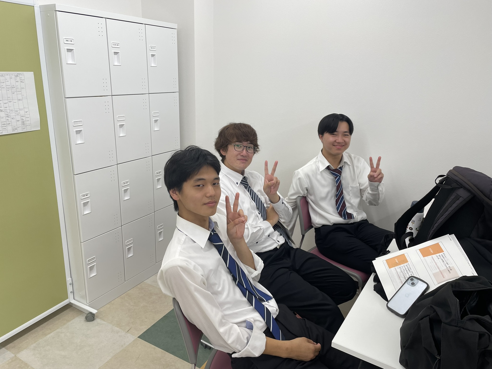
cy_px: 184
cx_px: 246
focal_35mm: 26
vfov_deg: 53.1
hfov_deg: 67.3
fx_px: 370
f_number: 1.6
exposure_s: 1/120
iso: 50
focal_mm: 4.2
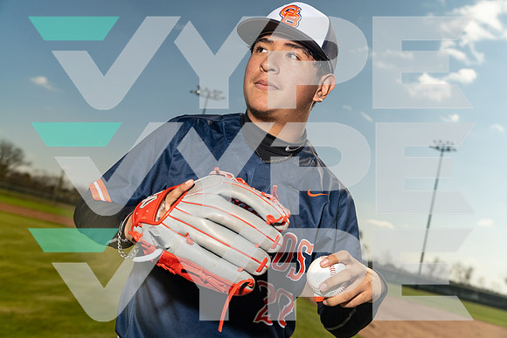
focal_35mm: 40
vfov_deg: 33.4
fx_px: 563
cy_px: 169
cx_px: 254
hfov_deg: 48.4
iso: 500
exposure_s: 1/200
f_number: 5
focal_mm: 40
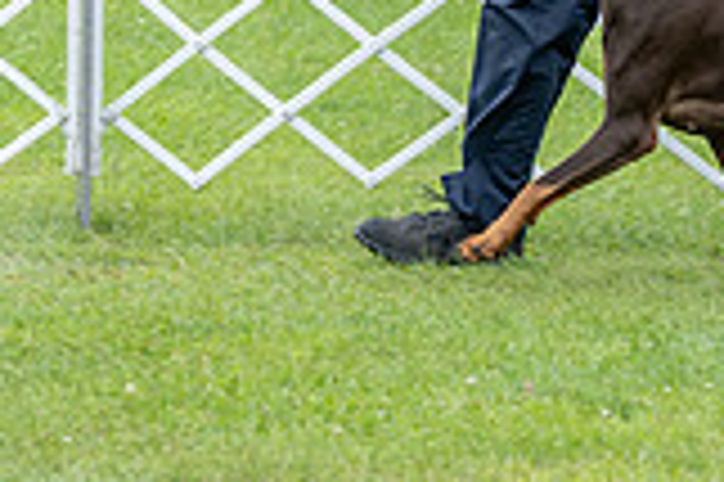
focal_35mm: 526
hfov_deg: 3.9
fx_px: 10568
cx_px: 693
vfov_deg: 2.6
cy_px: -236
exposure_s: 1/400
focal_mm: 146
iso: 400
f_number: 5.6
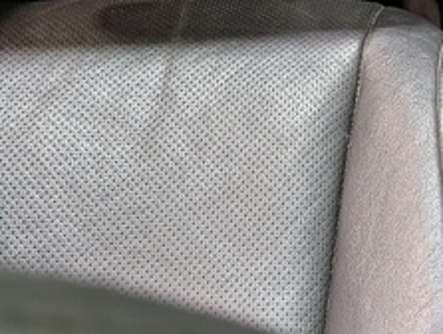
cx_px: 538
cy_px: -278
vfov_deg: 12.3
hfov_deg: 17.0
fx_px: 1410
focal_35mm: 110
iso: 27
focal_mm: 4.53
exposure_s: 1/120
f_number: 1.7
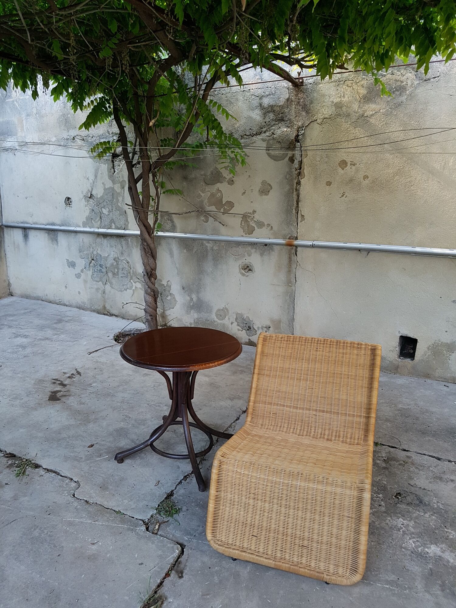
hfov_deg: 53.1
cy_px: 304
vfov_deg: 67.3
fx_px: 457
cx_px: 228
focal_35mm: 26
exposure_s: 1/100
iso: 100
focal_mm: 4.2
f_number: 1.7
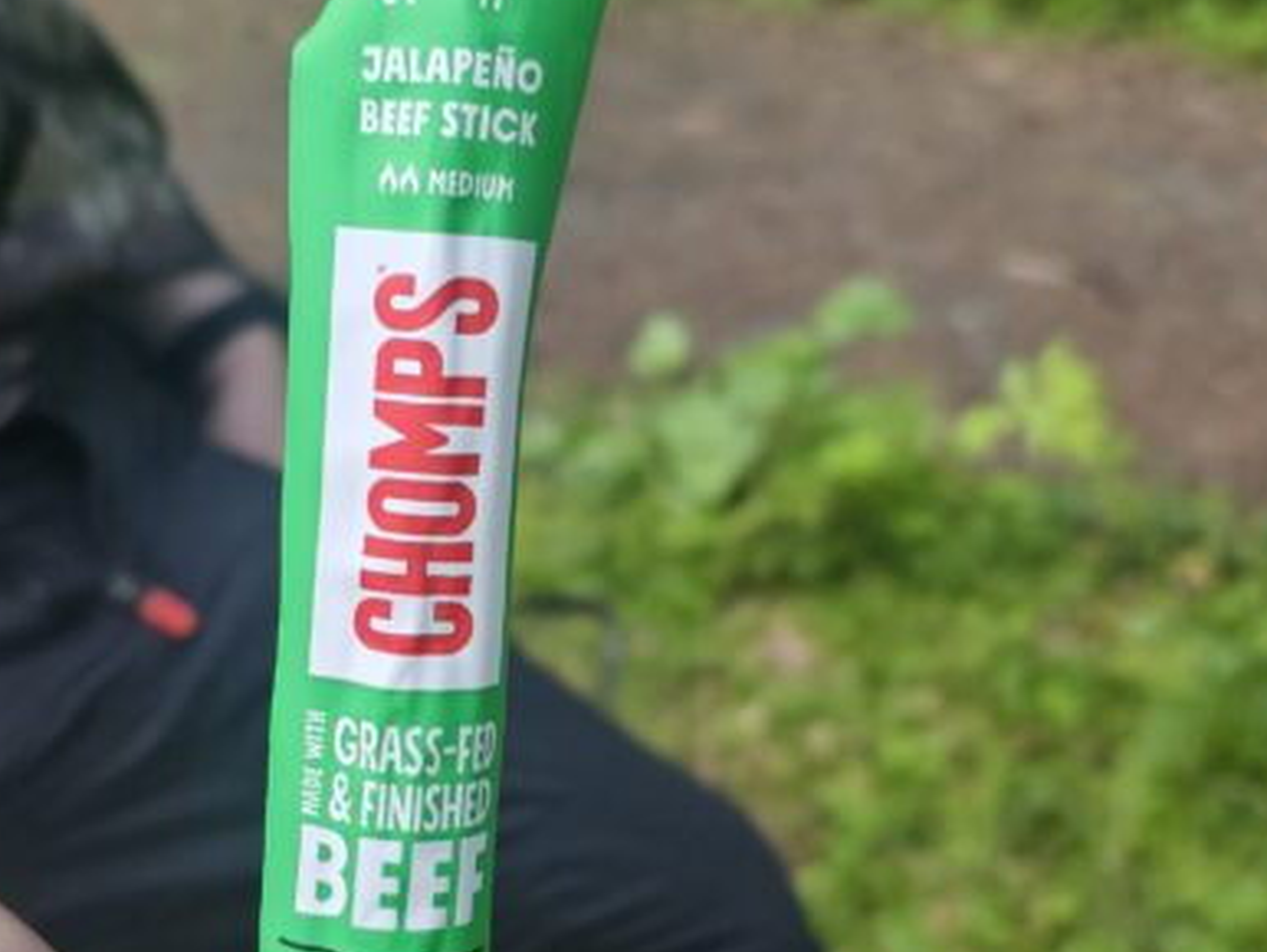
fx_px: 2234
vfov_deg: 24.0
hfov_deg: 31.3
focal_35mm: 61
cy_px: 604
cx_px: 368
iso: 100
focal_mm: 6.3
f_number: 1.7
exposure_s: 1/180
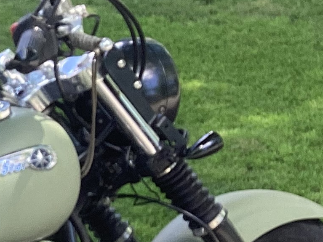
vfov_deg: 10.5
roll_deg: +4.1
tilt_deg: -30.8
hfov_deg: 13.5
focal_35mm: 132
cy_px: 446
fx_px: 1231
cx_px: -241
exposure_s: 1/120
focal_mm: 3.3
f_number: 2.4
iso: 32
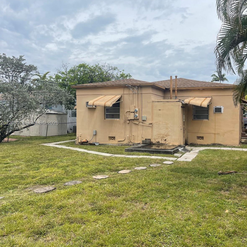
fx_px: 242
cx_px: 161
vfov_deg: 54.0
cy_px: 123
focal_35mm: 30
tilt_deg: -1.7
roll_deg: +2.2
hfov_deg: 53.2
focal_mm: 5.1
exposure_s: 1/4202
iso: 32
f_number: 1.6
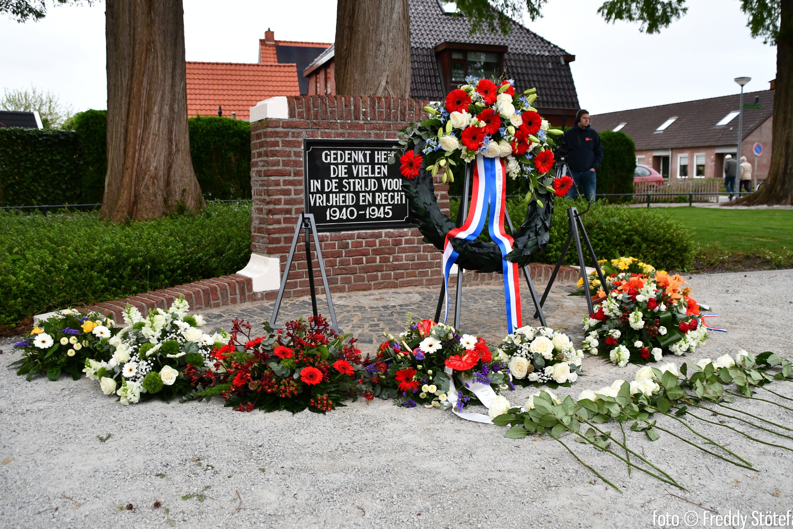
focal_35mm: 32
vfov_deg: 41.1
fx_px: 705
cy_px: 258
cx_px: 402
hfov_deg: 58.7
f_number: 3.5
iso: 560
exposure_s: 1/250
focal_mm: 21
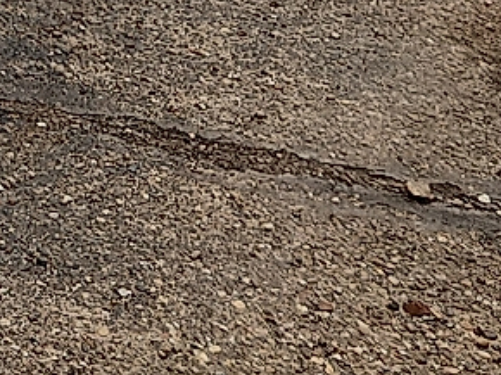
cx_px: -790
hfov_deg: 11.8
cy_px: -508
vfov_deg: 10.2
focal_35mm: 127
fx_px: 1837
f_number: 1.8
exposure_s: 1/909
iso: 50
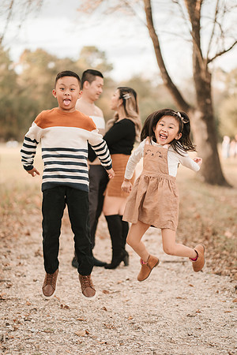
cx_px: 118
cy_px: 178
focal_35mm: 85
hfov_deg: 16.1
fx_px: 839
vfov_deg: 23.9
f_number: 1.8
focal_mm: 85
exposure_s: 1/800
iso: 200
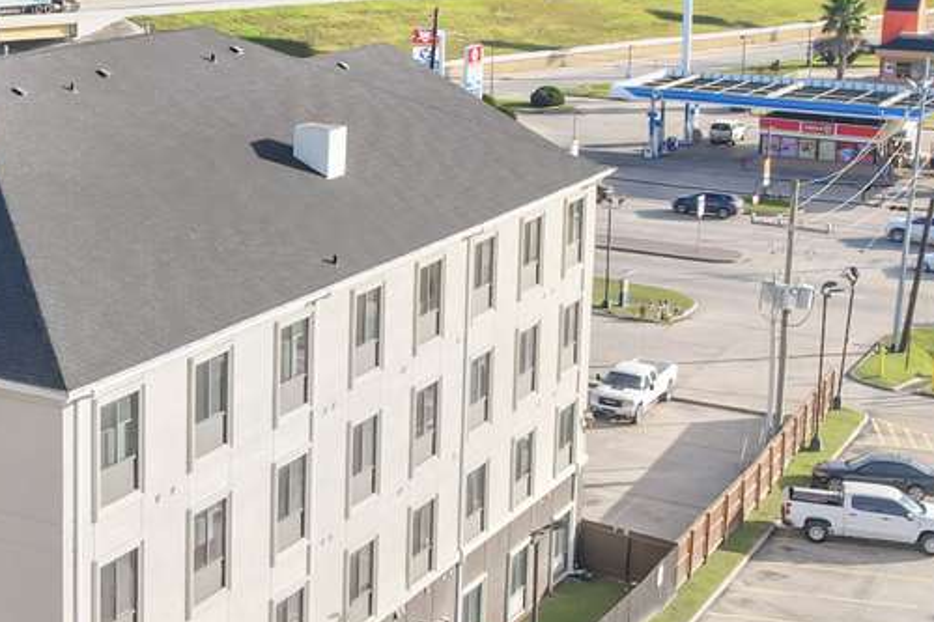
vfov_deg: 20.4
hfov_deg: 28.4
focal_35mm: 66
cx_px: -28
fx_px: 1712
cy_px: 501
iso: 100
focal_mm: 8.38
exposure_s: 1/3200
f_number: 2.8
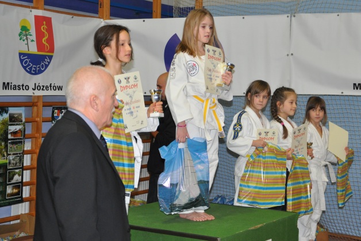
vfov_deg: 23.8
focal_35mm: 57
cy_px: 120
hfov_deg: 35.0
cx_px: 180
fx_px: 572
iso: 800
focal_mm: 38
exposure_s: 1/60
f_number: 4.5
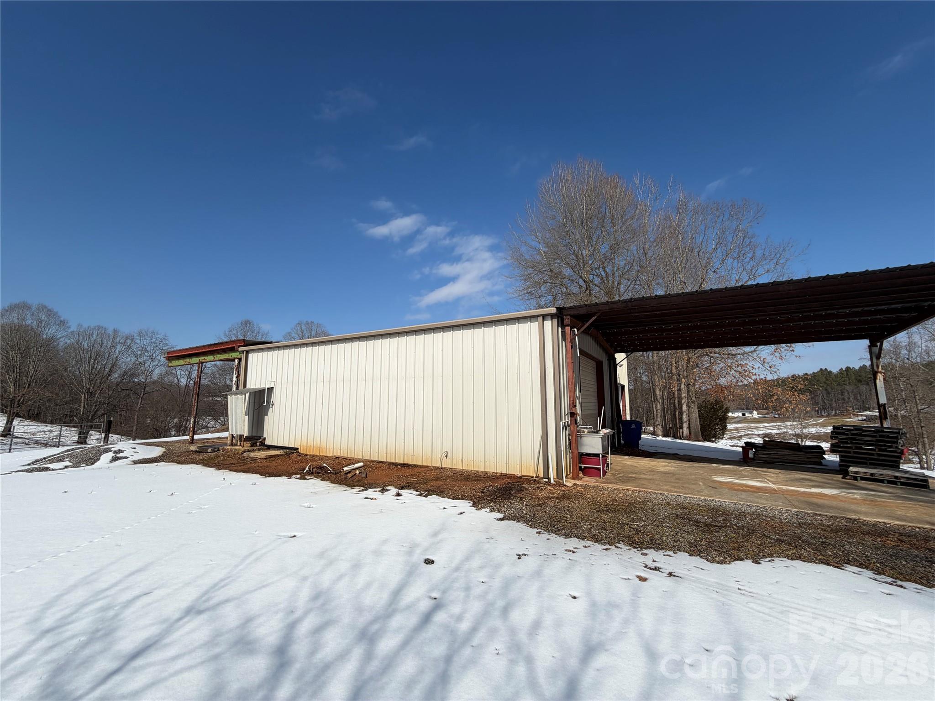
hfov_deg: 102.1
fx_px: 378
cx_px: 468
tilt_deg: +8.8
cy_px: 350
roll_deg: +0.4
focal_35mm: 14
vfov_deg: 85.7
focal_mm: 2.22
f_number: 2.2
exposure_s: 1/1961
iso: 20
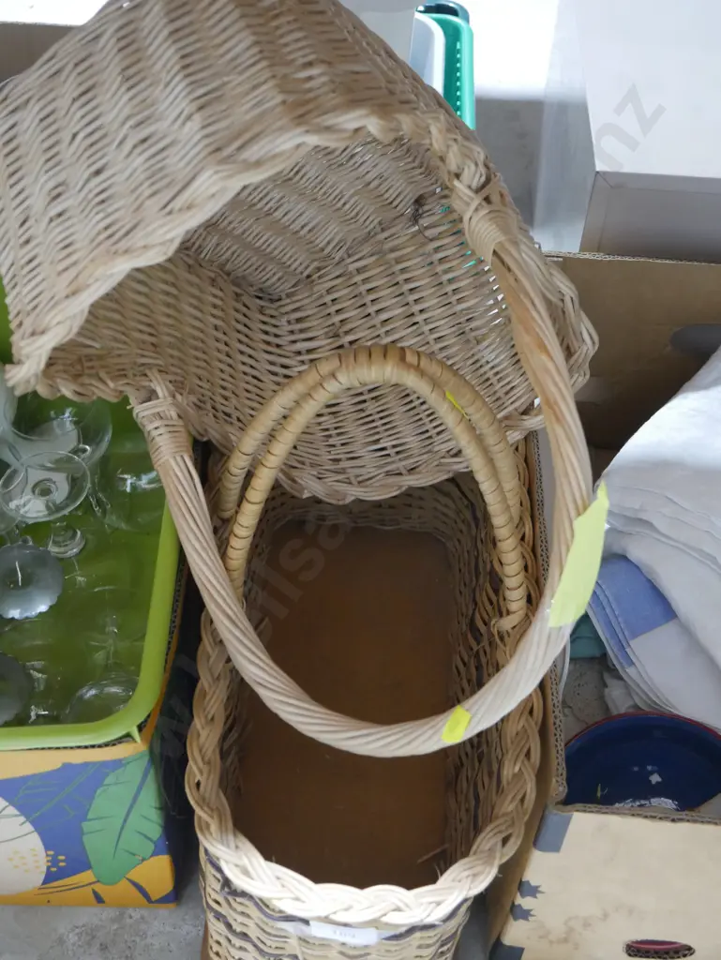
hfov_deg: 30.3
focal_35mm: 48
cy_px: 480
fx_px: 1332
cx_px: 360
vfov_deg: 39.6
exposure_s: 1/60
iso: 3200
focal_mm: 24
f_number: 5.2
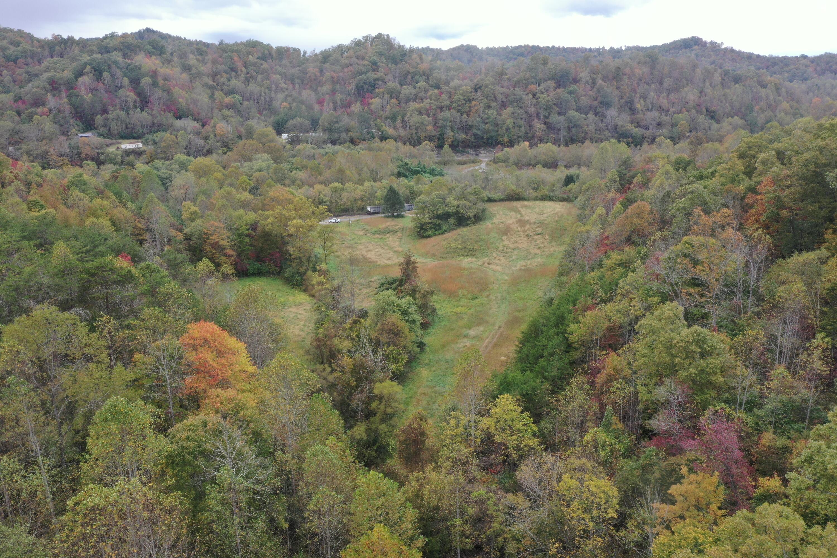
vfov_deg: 46.4
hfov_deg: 65.5
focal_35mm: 28
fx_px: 651
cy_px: 279
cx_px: 418
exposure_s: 1/40
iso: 100
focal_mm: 10.26
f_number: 8
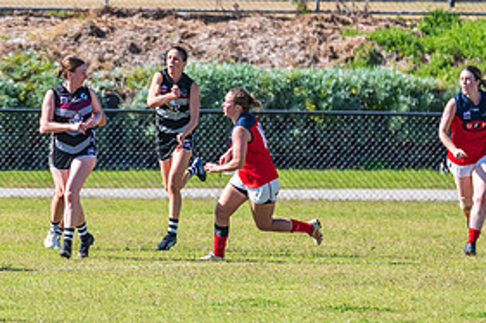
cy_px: 172
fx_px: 10793
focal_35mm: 800
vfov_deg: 1.7
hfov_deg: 2.6
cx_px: 187
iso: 800
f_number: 7.1
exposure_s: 1/2000
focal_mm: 360
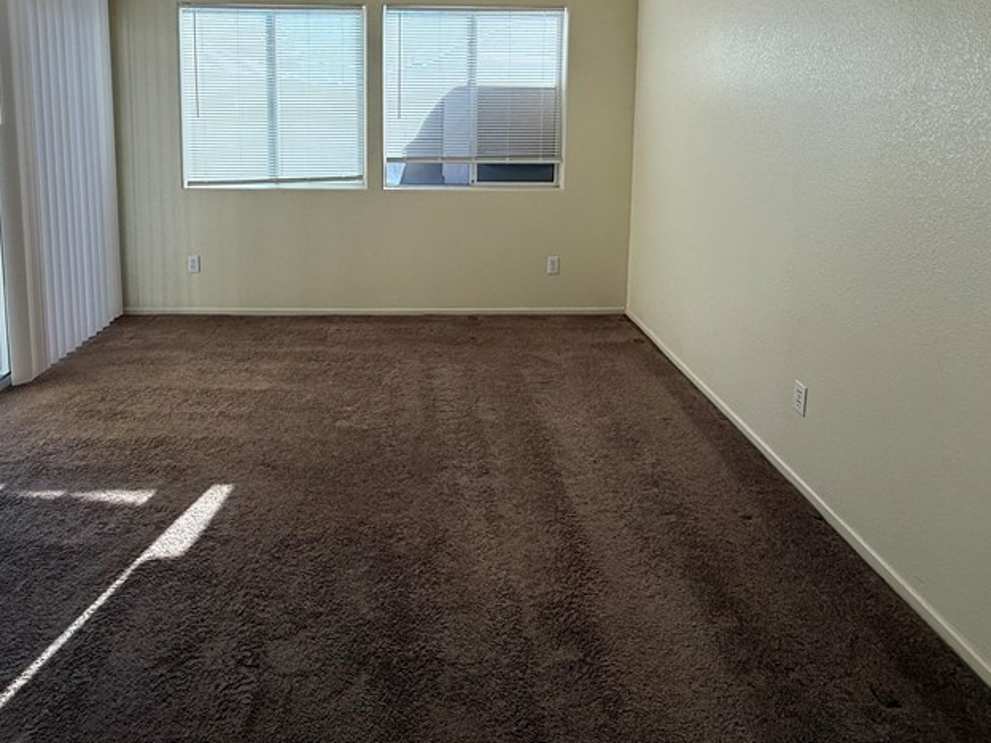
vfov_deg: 55.6
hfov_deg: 73.7
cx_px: 437
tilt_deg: -6.3
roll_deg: -0.6
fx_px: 658
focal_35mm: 23
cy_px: 172
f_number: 2.2
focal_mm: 2.22
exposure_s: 1/164
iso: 50
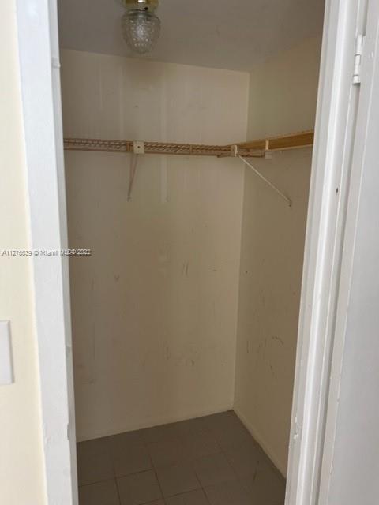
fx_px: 380
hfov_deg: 53.1
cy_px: 252
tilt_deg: -9.6
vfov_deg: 67.3
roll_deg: -0.1
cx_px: 190
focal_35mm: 26
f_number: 1.5
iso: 64
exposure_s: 1/121
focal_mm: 5.7
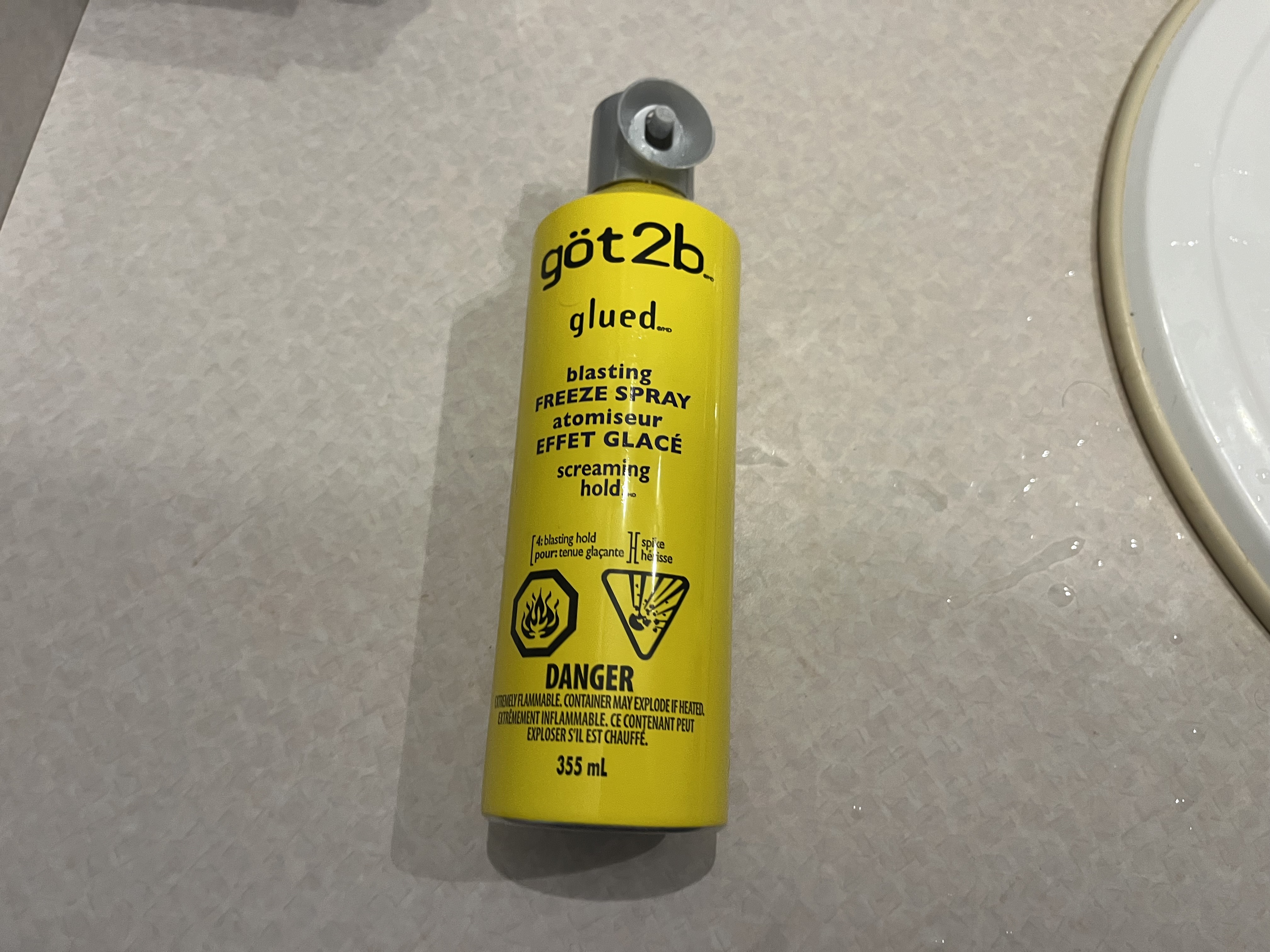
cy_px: 476
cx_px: 635
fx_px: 954
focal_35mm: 26
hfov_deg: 67.3
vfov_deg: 53.1
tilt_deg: -73.8
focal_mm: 5.1
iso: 200
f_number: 1.6
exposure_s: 1/60
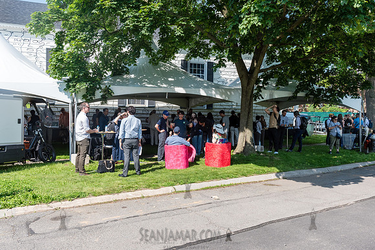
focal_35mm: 29
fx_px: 305
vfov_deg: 44.6
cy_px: 125
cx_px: 188
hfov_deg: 63.2
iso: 400
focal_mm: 29
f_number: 8
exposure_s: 1/500
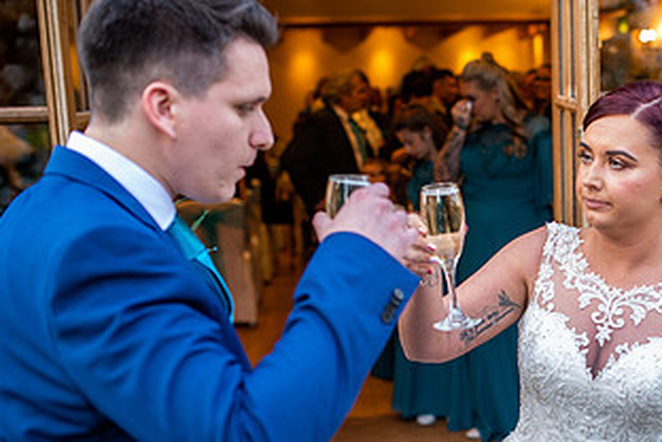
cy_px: 308
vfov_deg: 20.8
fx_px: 1195
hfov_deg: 30.0
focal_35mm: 65
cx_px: 558
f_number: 2.5
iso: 640
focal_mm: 35
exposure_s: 1/400
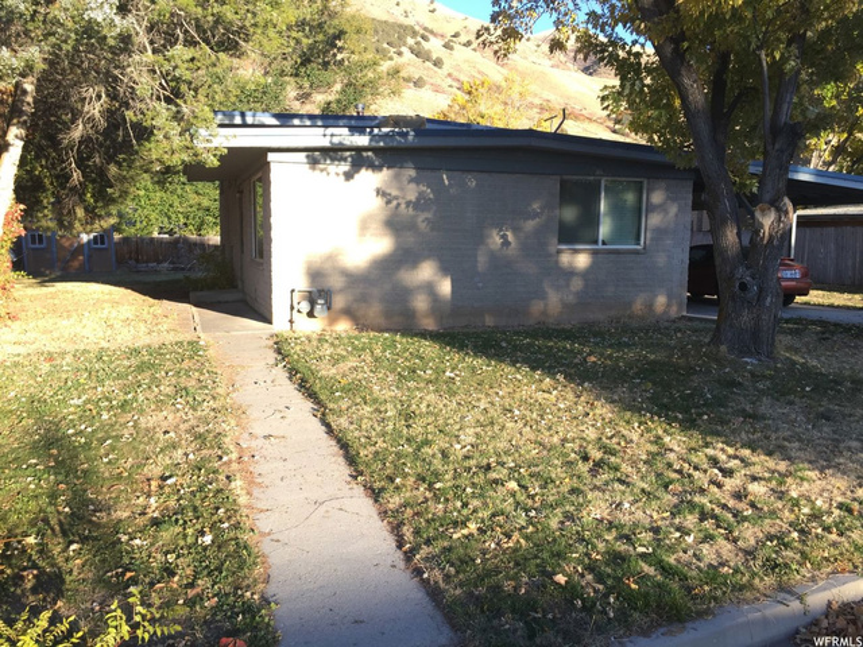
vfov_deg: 48.2
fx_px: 723
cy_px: 324
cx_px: 432
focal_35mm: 29
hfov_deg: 61.7
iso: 32
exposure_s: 1/293
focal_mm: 4.15
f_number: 2.2
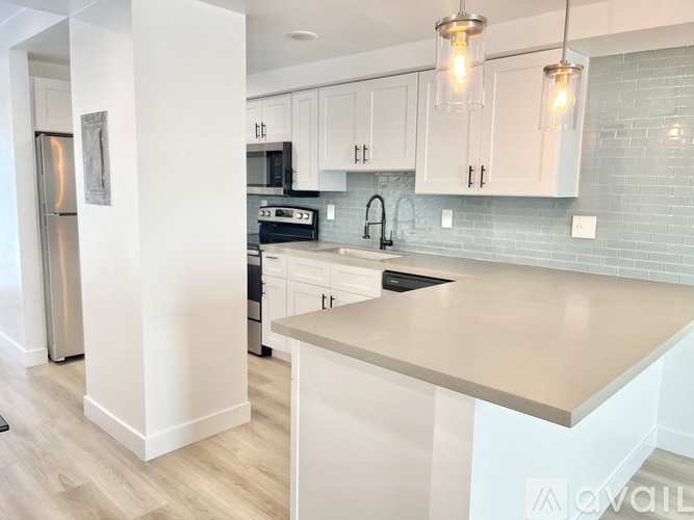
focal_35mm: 26
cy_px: 260
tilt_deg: -8.2
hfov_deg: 67.3
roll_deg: -1.1
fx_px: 521
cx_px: 347
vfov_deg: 53.0
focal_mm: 5.1
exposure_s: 1/60
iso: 80
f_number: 1.6
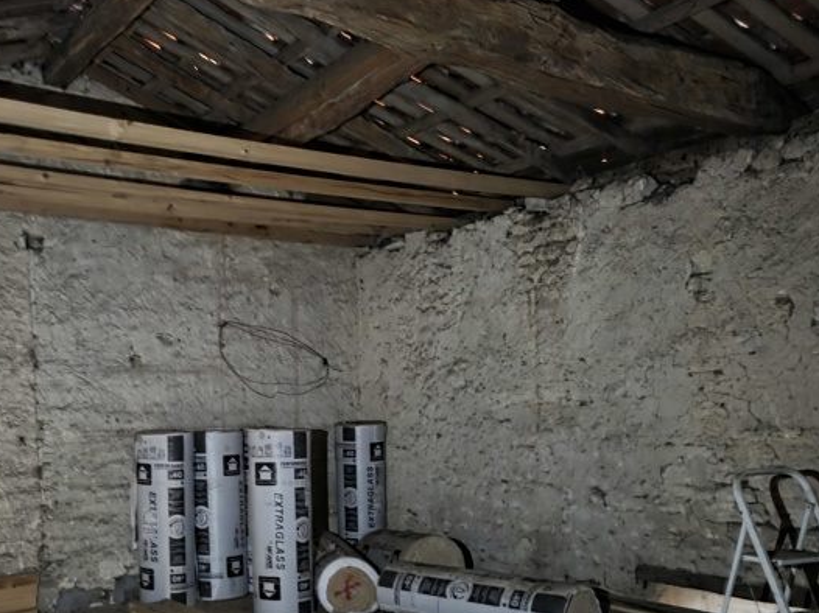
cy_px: 445
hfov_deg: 51.3
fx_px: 828
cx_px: 252
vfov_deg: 39.8
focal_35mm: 35
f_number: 1.7
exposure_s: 1/8.33
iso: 3200
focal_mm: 6.3
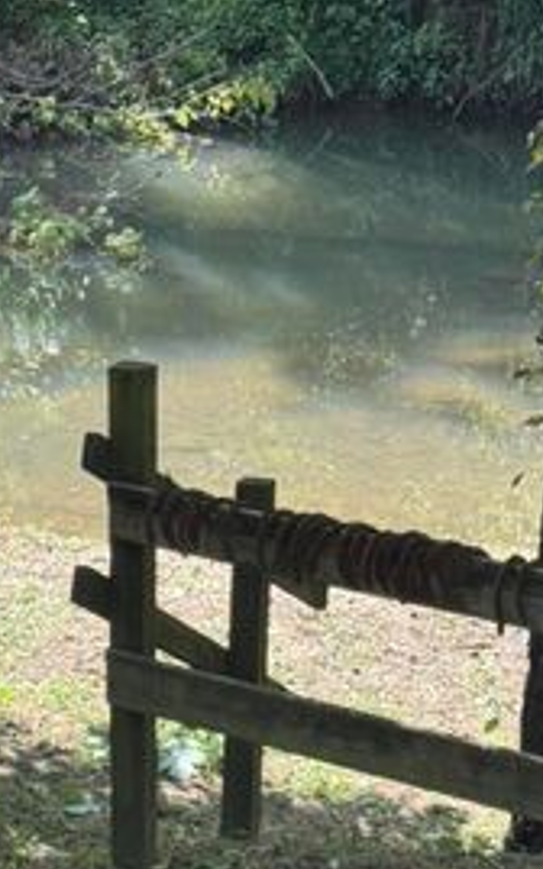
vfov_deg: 16.6
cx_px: -6
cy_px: 454
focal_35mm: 126
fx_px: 2985
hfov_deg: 10.3
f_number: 1.78
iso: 64
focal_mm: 6.76
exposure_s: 1/495
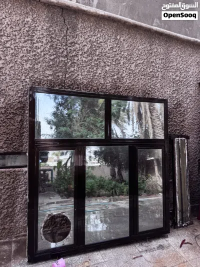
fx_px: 185
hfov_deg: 56.8
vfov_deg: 71.6
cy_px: 134
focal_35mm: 24
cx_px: 100
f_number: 1.78
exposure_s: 1/156
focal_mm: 6.76
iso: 80
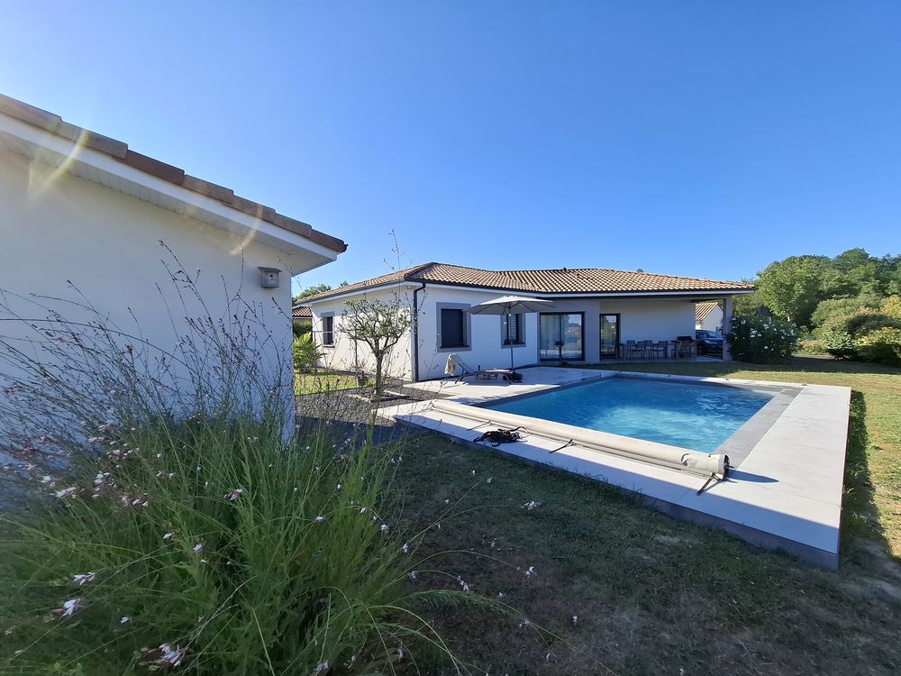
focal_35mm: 13
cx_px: 450
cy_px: 338
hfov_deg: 106.2
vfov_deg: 89.9
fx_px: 338
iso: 40
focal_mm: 1.74
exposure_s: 1/769
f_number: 2.2
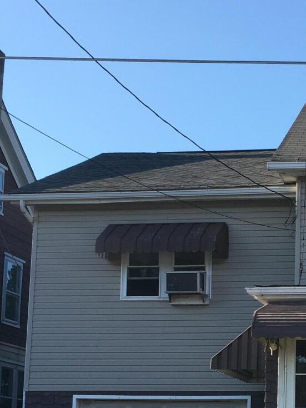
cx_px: 337
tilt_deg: +7.2
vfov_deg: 24.3
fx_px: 931
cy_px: 335
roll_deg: -0.8
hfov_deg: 18.0
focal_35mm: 79
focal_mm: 4.15
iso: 25
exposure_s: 1/601
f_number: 2.2
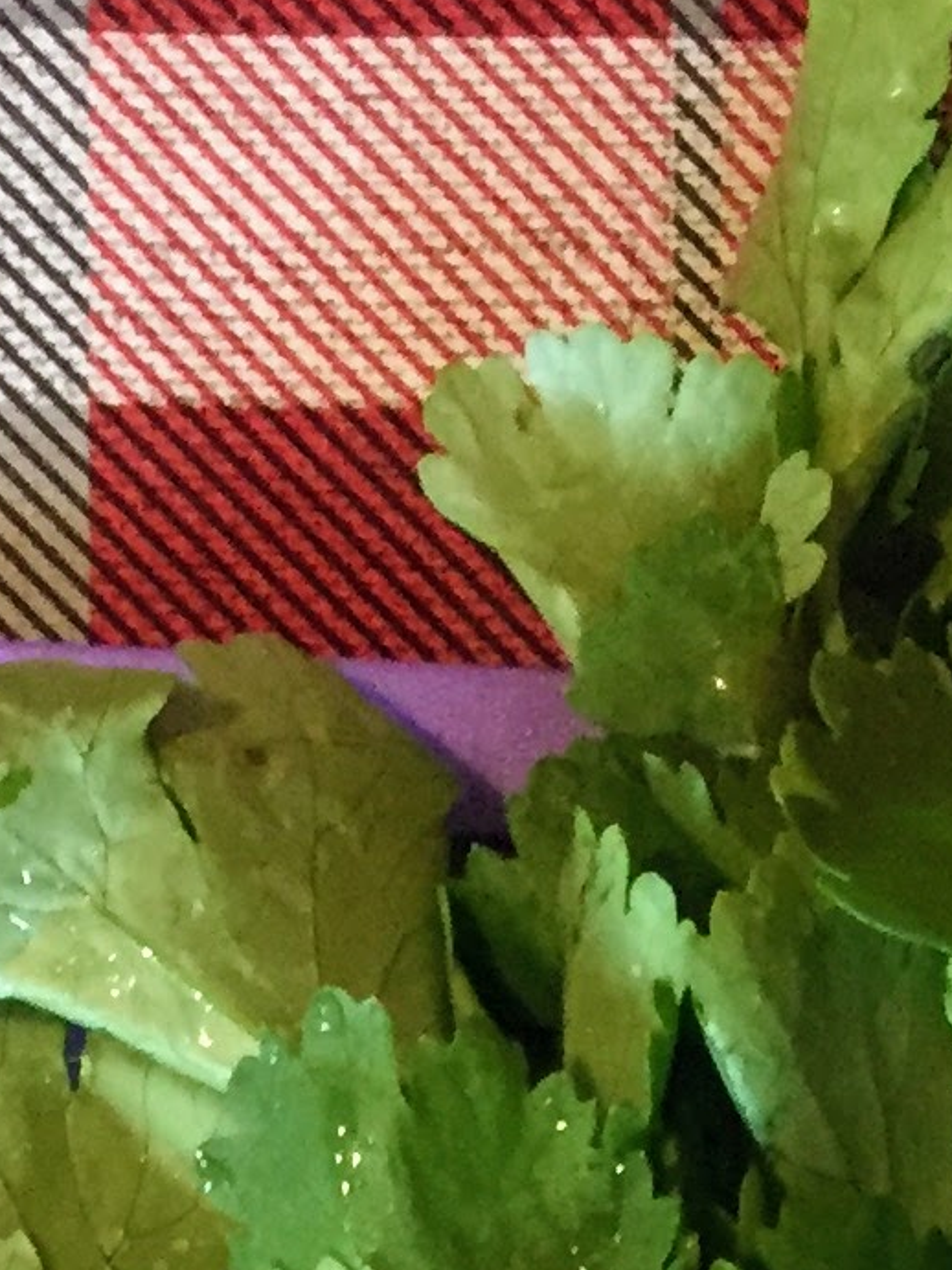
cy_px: 2580
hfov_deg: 10.8
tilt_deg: -87.5
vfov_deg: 12.6
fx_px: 5025
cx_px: 785
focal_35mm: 137
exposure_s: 1/20
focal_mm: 4.15
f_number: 2.2
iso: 250
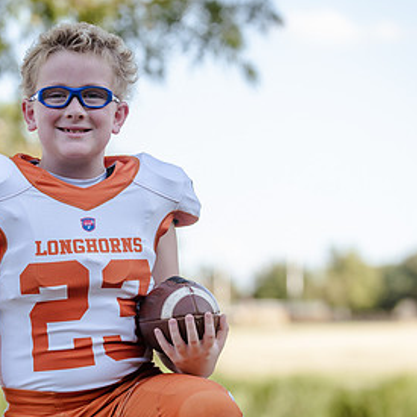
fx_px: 2440
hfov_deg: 9.8
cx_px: 106
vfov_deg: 9.8
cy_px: 252
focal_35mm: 179
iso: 125
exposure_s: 1/320
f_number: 3.2
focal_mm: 100
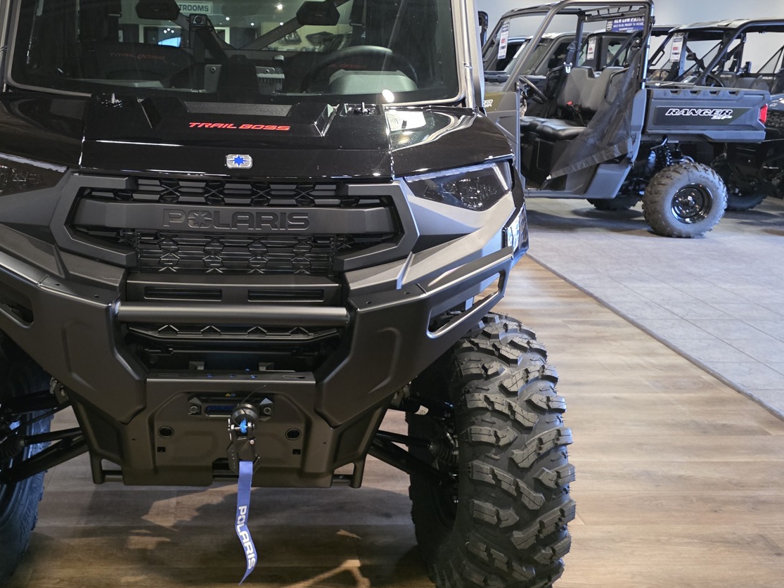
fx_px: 747
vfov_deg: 42.8
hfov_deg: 54.1
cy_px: 242
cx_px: 255
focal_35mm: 33
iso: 1600
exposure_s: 1/120
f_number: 1.7
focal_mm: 6.3
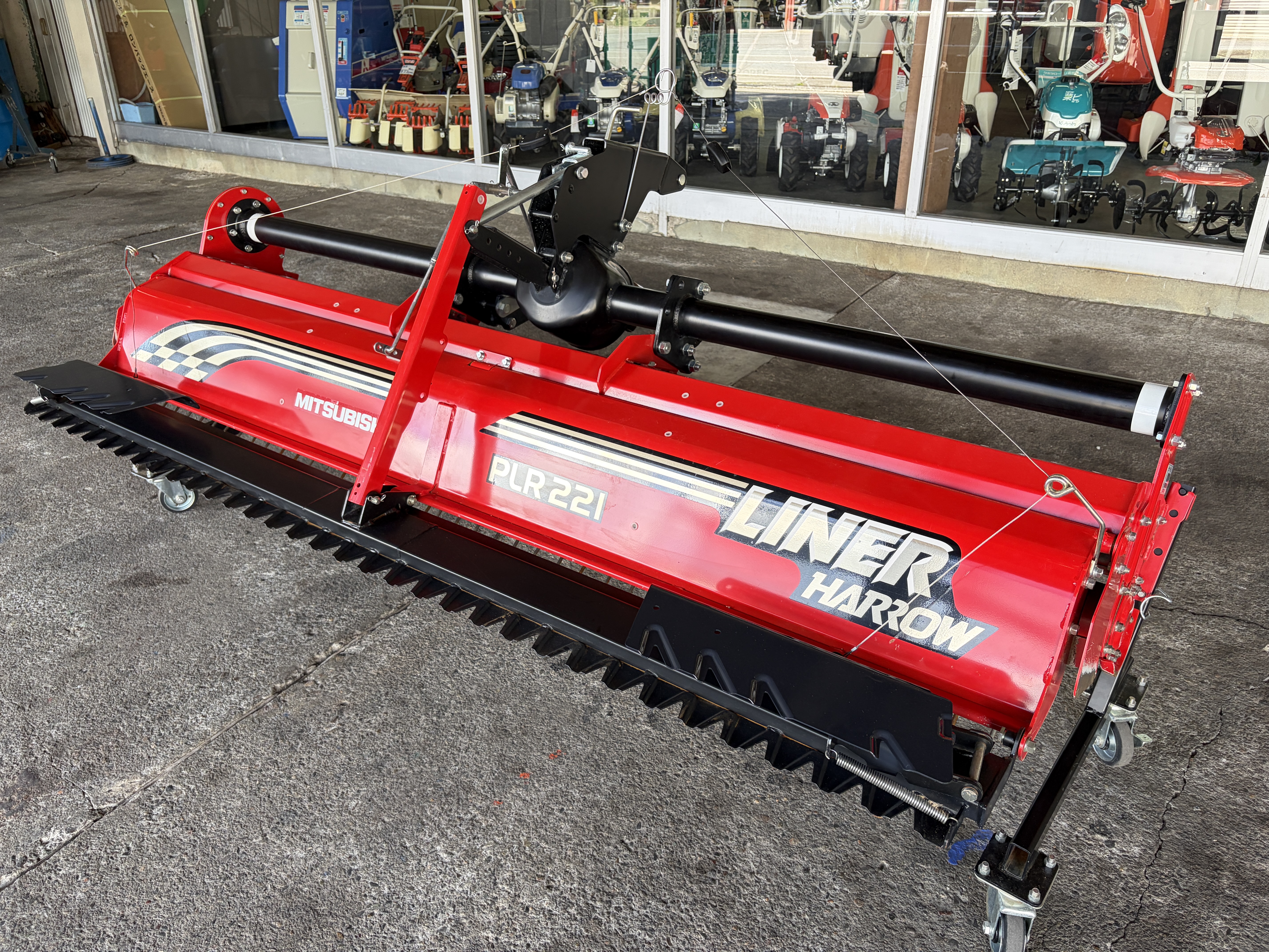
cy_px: 476
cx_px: 634
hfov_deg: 67.3
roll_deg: +0.8
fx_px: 953
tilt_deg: -26.7
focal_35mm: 26
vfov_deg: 53.1
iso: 80
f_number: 1.6
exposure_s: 1/122
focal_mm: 5.96
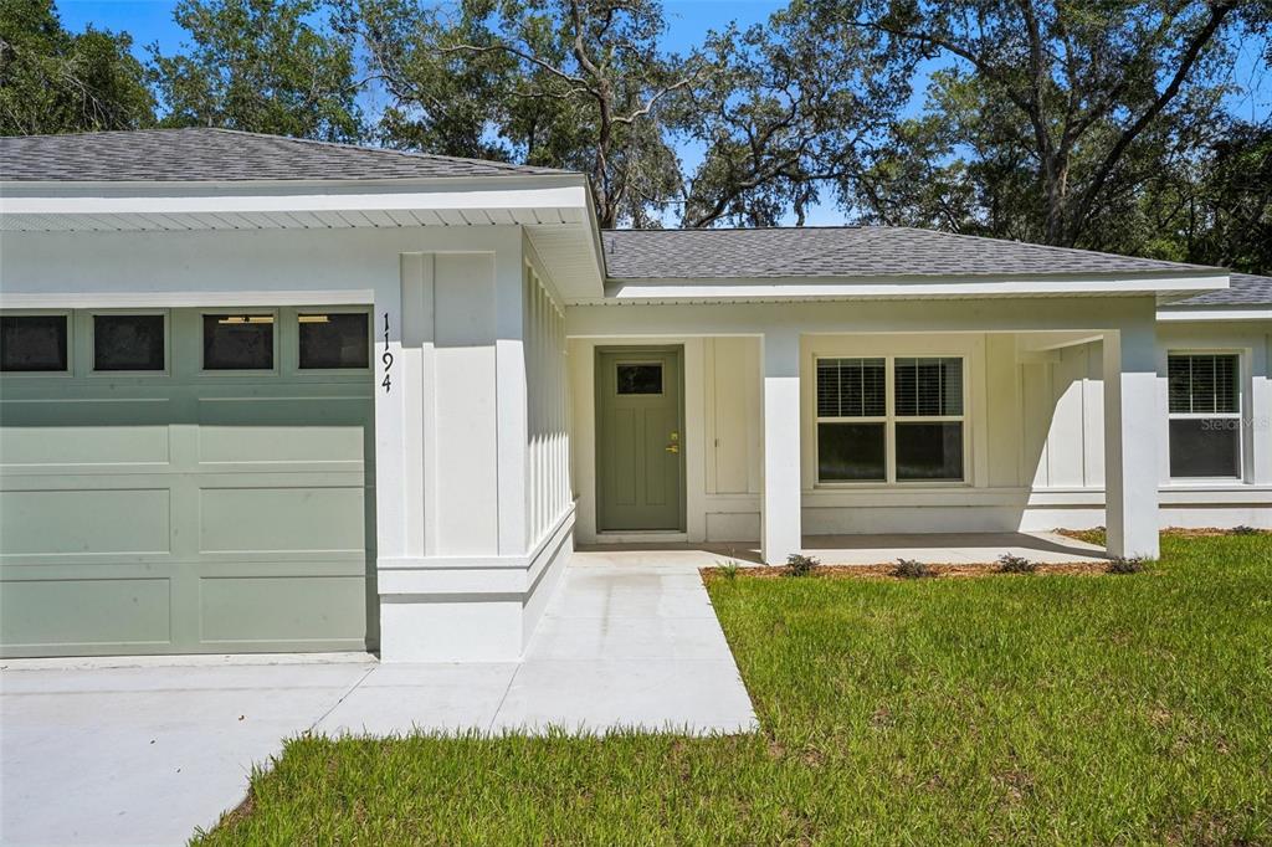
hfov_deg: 71.5
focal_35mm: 25
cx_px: 636
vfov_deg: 51.3
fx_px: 883
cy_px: 424
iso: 100
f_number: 20
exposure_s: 1/60
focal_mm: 25
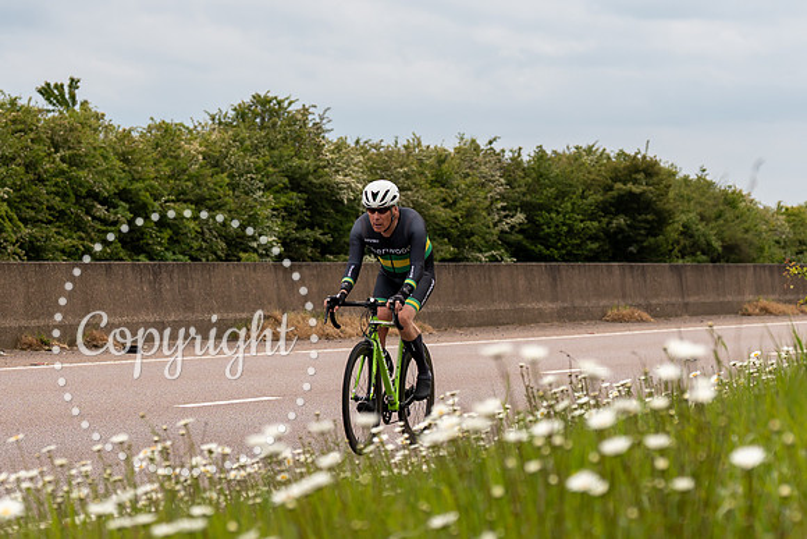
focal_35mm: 162
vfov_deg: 8.5
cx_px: 390
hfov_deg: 12.7
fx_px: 3633
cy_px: 248
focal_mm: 77
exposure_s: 1/1000
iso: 125
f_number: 4
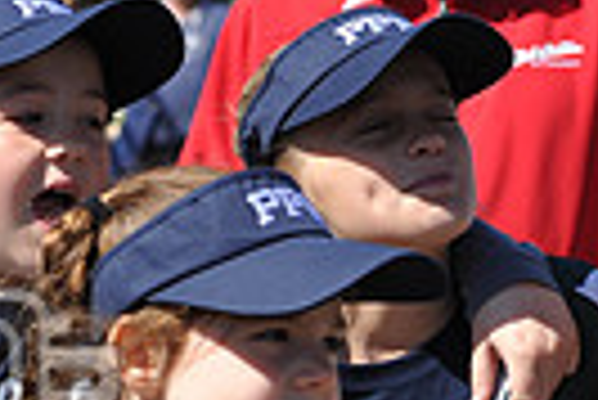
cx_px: -445
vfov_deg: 4.5
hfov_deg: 6.6
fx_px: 5072
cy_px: 454
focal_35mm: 305
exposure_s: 1/800
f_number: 5
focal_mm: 70
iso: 200
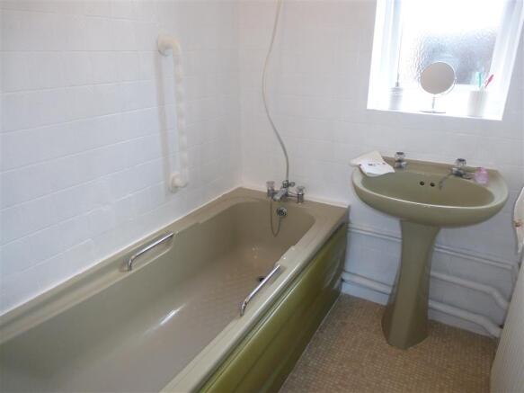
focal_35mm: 24
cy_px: 196
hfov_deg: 71.6
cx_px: 262
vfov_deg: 56.8
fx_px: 363
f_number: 3.3
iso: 320
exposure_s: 1/60
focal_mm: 4.3
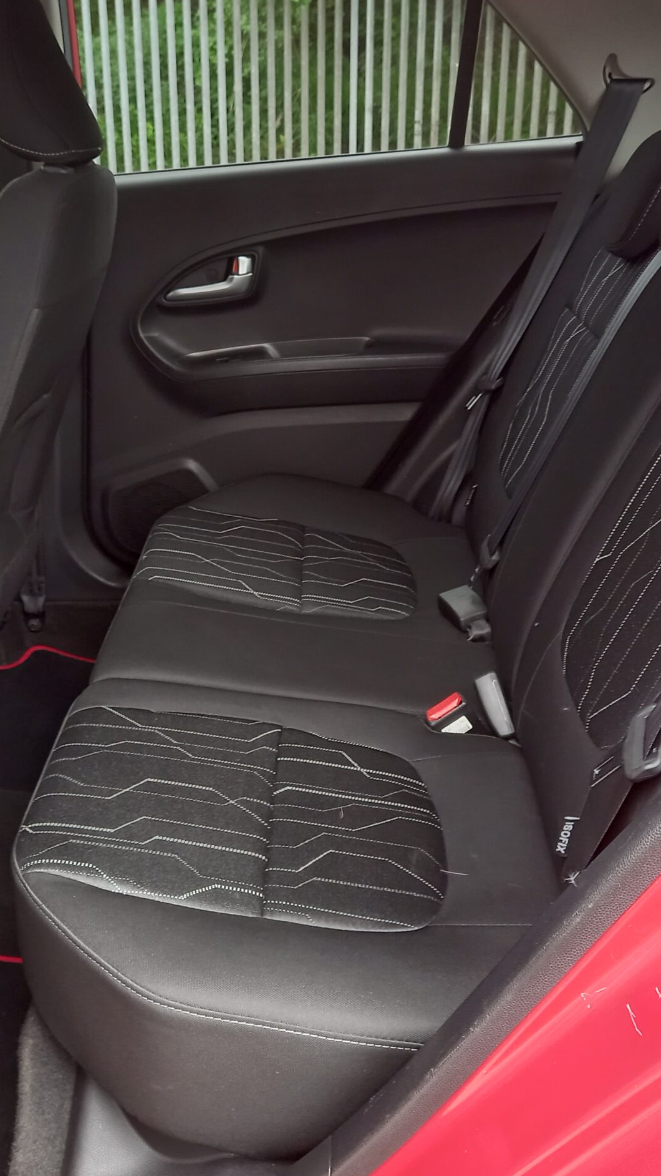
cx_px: 296
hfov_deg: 32.0
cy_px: 584
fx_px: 1153
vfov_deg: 54.0
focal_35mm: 37
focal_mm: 4.6
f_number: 2
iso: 125
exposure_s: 1/60
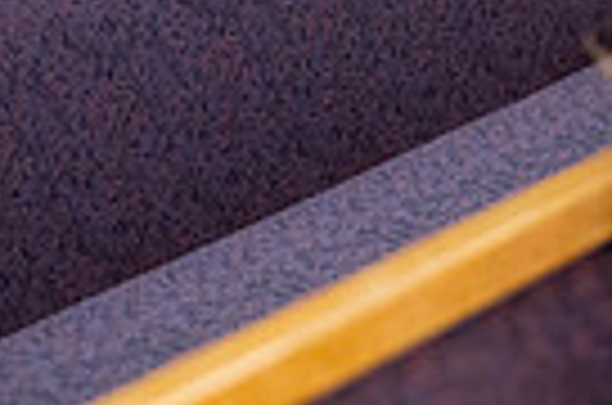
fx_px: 3630
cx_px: 58
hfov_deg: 9.6
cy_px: -272
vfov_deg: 6.3
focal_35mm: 214
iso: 1600
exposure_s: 1/400
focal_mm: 50
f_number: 1.8
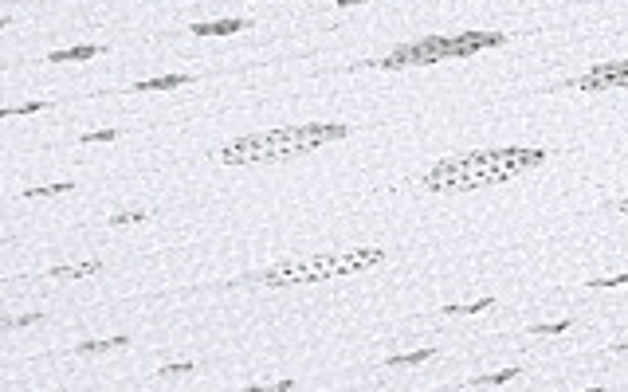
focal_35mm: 517
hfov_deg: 4.0
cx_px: 1221
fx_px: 8848
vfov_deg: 2.5
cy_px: 259
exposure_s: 1/100
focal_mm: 50
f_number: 7.1
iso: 160
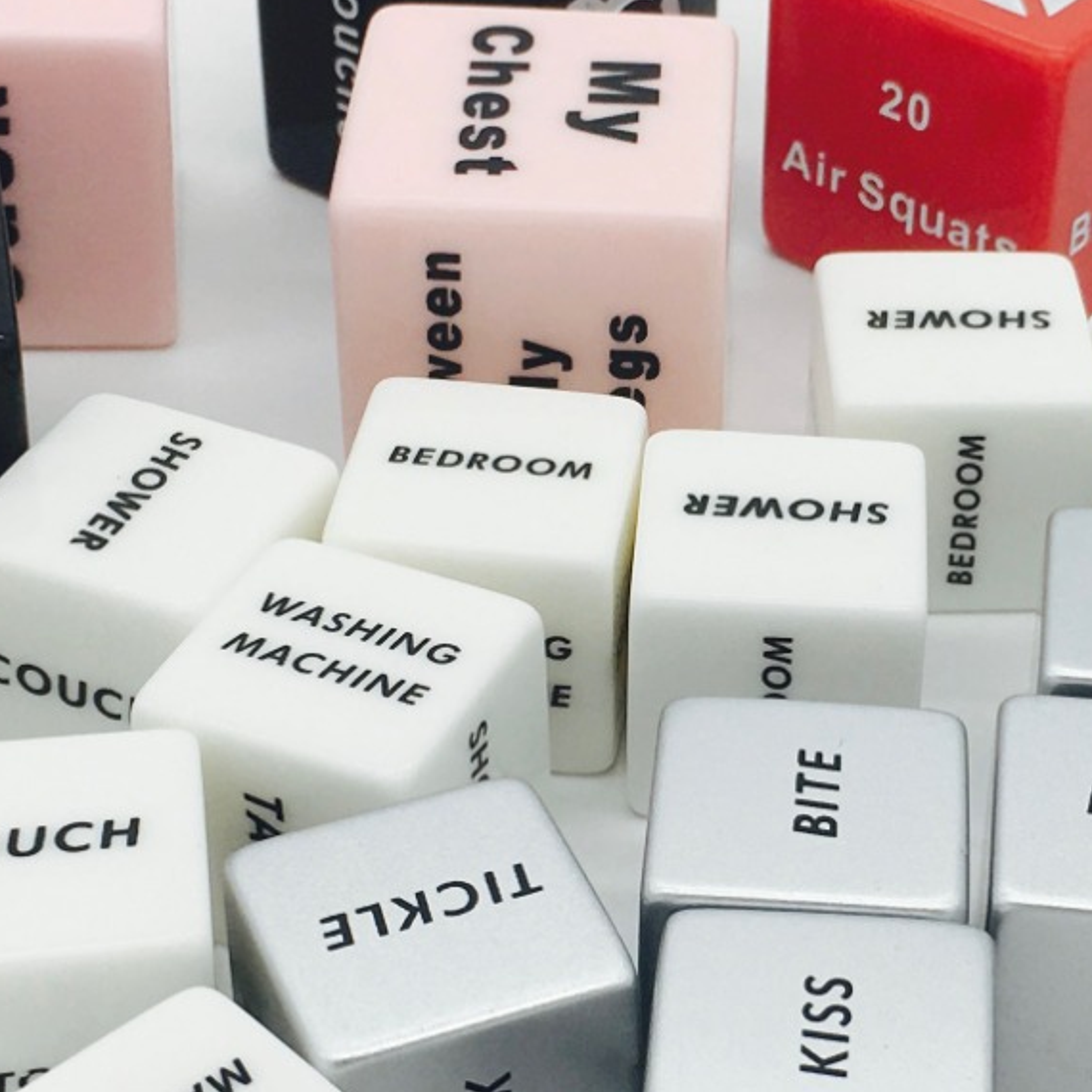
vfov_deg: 19.3
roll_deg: -5.2
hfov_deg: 19.1
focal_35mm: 90
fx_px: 3212
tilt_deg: -39.3
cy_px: 634
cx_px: 879
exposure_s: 1/392
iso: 25
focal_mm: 4.15
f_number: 2.2
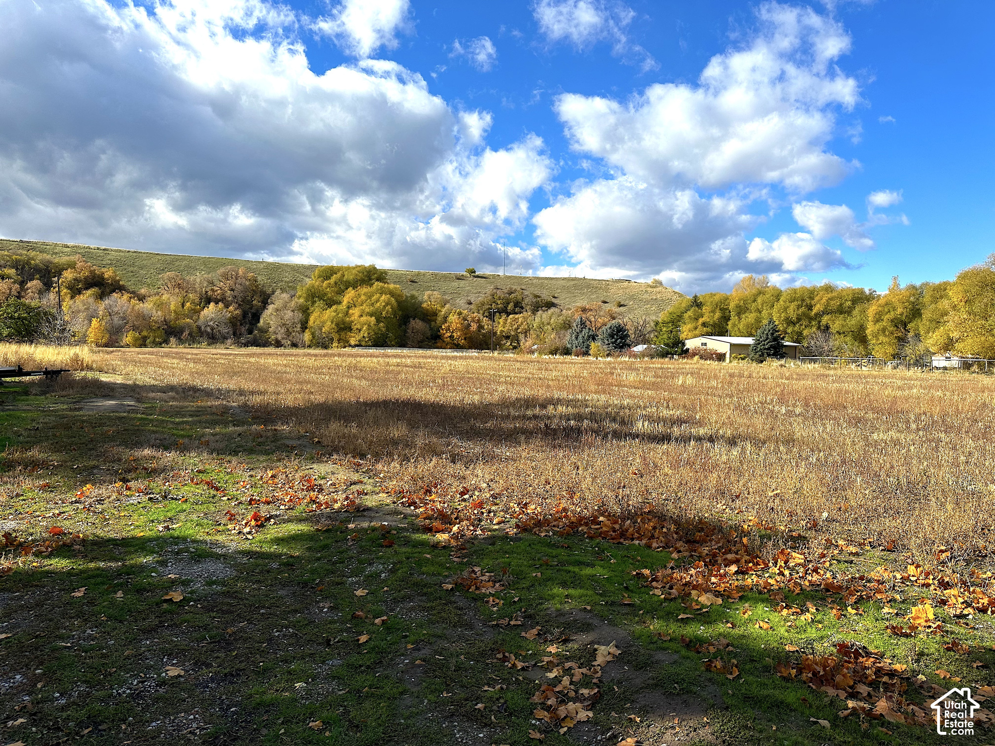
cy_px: 373
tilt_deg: -3.2
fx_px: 690
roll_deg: -1.2
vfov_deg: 56.8
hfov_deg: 71.6
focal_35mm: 24
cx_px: 498
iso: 80
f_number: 1.78
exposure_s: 1/4348
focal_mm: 6.86
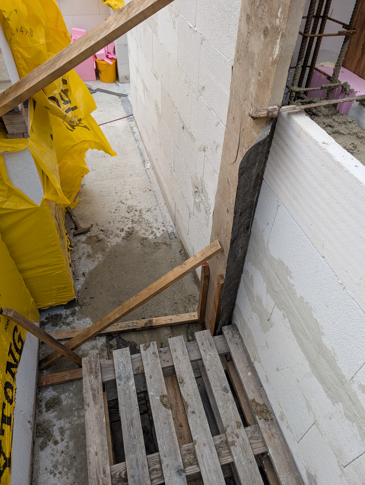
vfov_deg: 71.5
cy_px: 242
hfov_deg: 56.9
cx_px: 182
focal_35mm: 24
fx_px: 337
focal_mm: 6.9
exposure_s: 1/439
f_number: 1.68
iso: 21
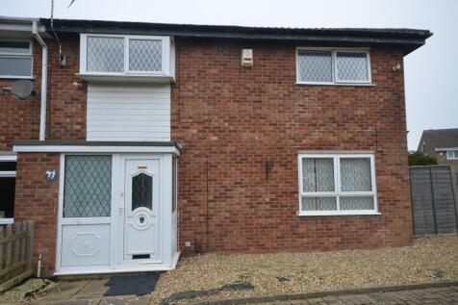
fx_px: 267
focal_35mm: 21
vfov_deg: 59.5
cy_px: 152
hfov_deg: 81.2
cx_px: 229
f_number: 8
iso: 400
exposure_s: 1/80
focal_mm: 14
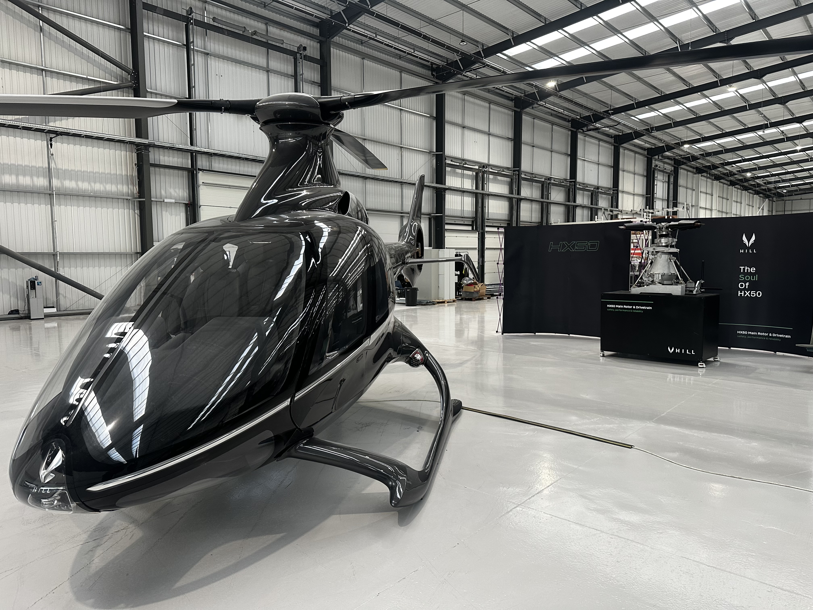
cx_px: 406
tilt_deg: -4.3
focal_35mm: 24
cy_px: 305
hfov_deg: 71.6
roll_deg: +0.5
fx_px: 564
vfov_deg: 56.8
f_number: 1.78
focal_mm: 6.86
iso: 200
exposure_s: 1/121
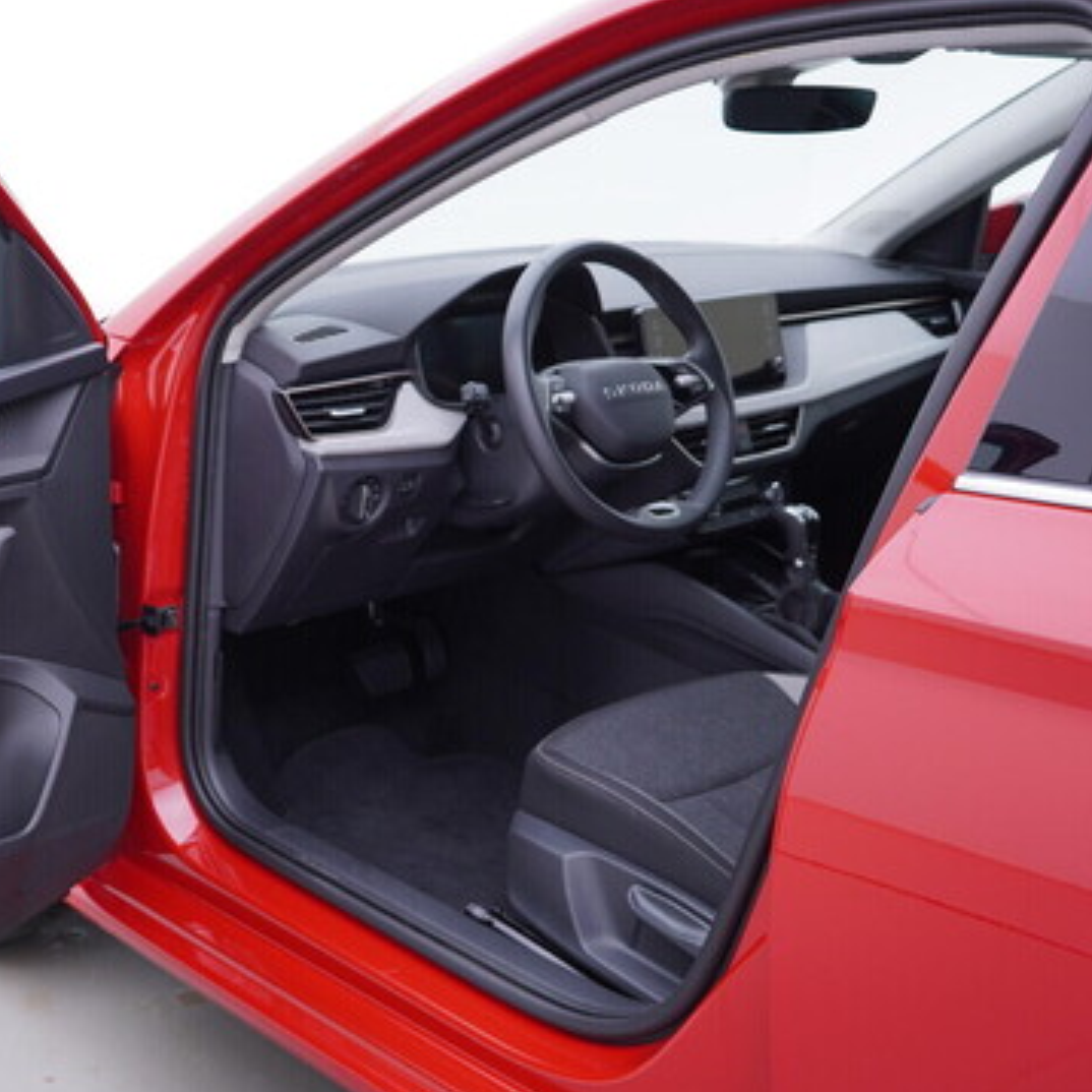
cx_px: 271
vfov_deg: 36.1
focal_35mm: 47
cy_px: 544
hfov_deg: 35.3
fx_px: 1677
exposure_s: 1/40
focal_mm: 24
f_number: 2.8
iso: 125
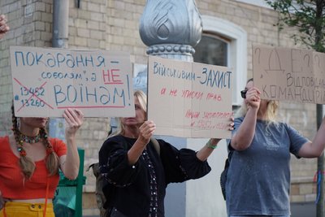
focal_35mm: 70
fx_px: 632
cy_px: 108
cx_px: 162
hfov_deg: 28.8
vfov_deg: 19.5
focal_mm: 70
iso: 1600
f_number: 4
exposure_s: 1/160
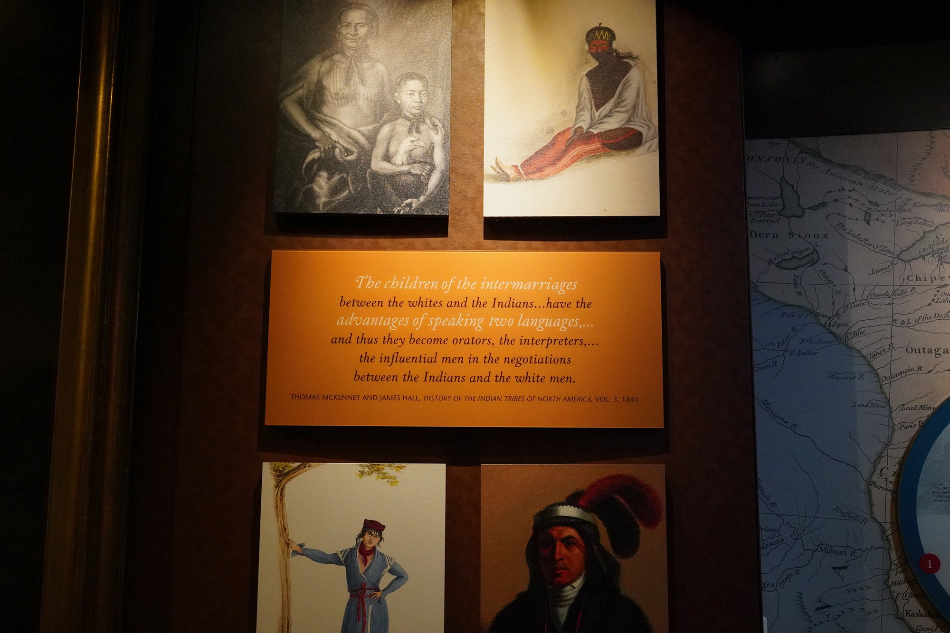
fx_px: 765
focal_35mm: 29
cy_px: 316
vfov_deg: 45.0
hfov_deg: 63.7
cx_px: 475
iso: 10000
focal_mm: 29
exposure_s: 1/100
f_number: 6.3
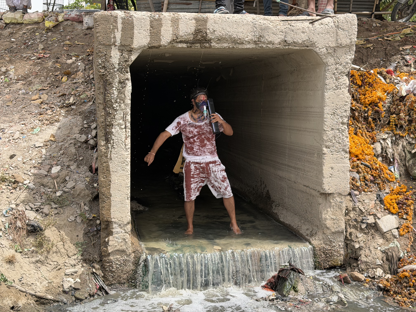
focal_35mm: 48
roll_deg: +0.1
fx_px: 577
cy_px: 156
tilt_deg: -5.4
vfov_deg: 30.3
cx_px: 208
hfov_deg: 39.7
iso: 64
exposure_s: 1/1513
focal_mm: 6.76
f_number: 1.78
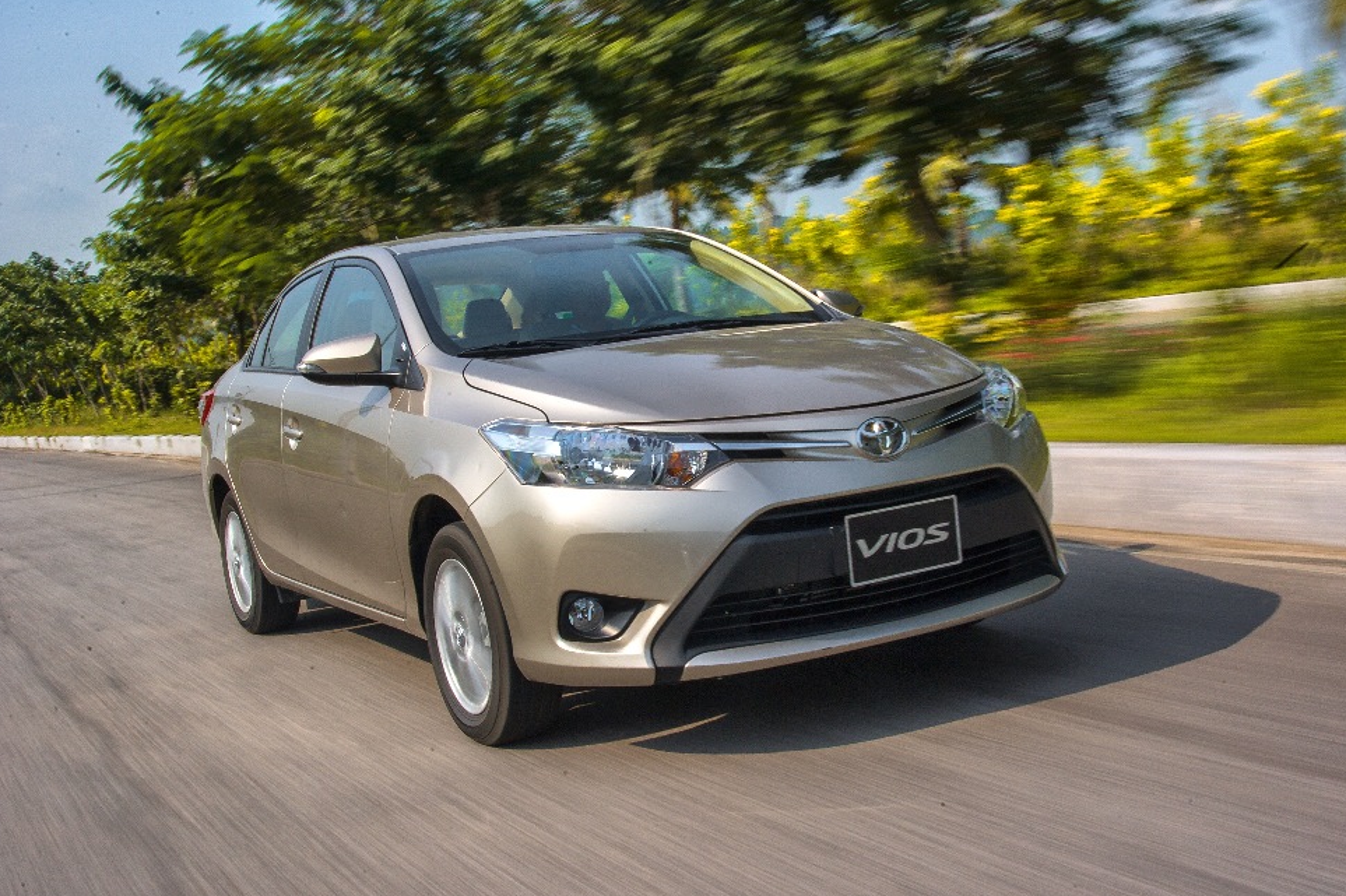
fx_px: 1569
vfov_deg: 31.9
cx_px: 720
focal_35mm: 42
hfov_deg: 46.4
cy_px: 445
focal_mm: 38
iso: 125
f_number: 22
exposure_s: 1/40
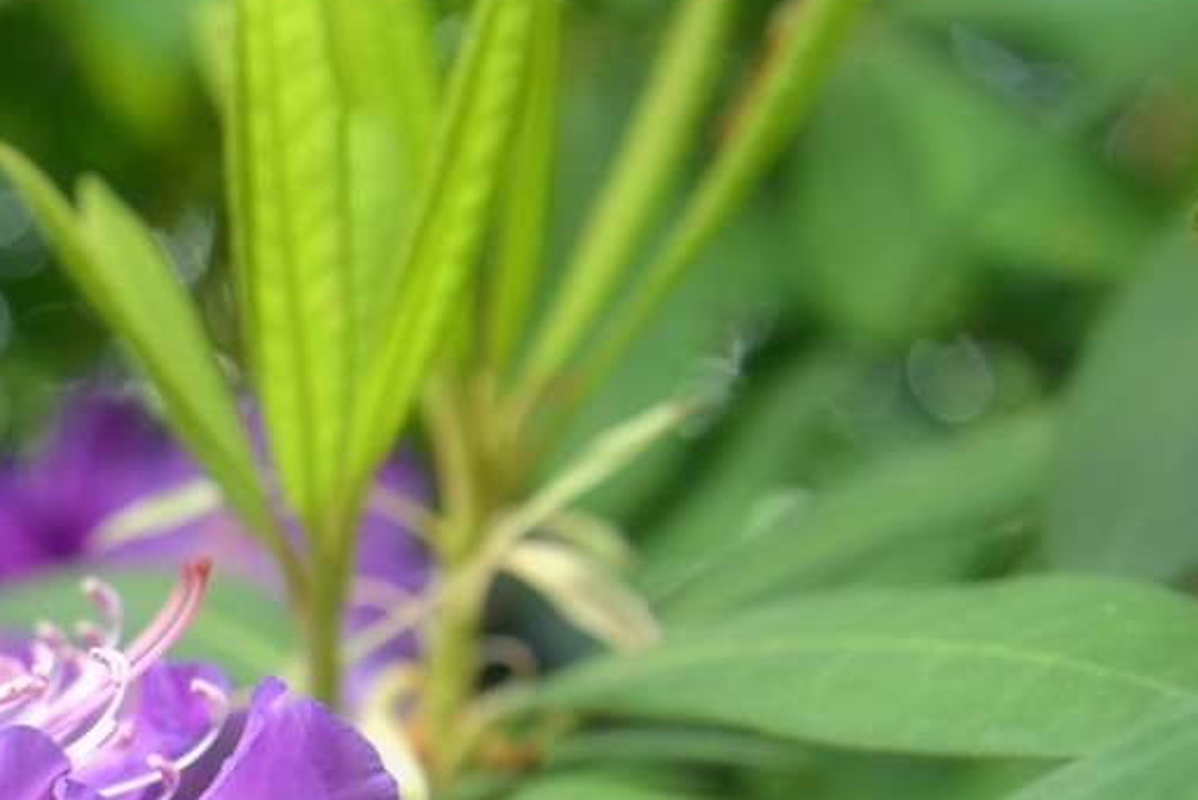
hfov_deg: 16.8
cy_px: 1002
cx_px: -288
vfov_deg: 11.6
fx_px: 3862
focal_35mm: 116
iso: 200
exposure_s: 1/80
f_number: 3.8
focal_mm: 29
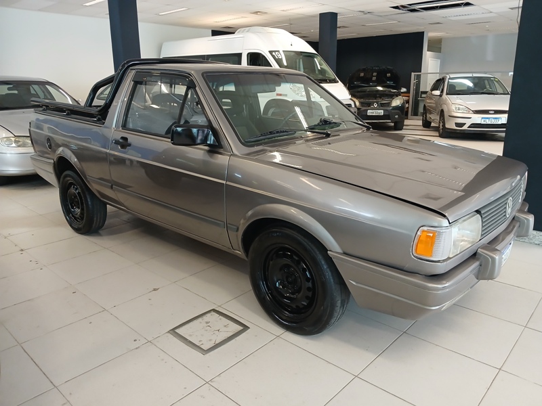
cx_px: 271
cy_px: 203
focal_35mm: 26
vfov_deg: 53.1
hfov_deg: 67.3
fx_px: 407
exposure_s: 1/60
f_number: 1.8
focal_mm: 3.98
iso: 250
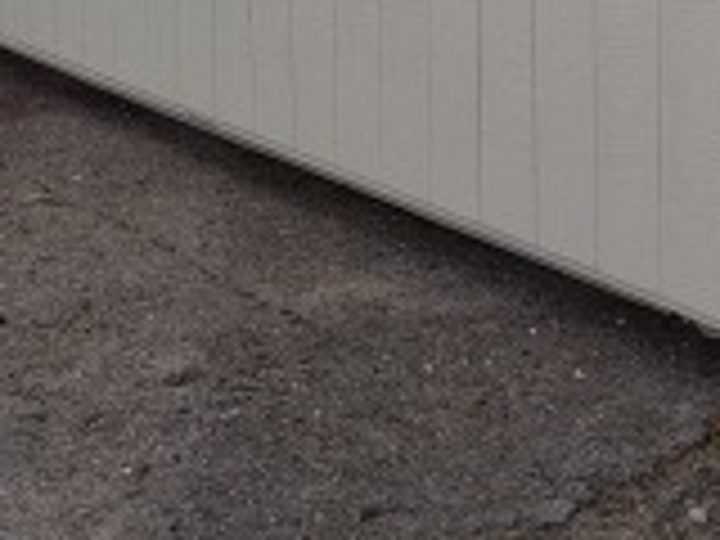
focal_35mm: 92
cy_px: -302
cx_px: 747
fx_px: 1914
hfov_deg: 20.5
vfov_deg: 14.8
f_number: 1.8
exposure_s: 1/186
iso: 50
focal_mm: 5.54
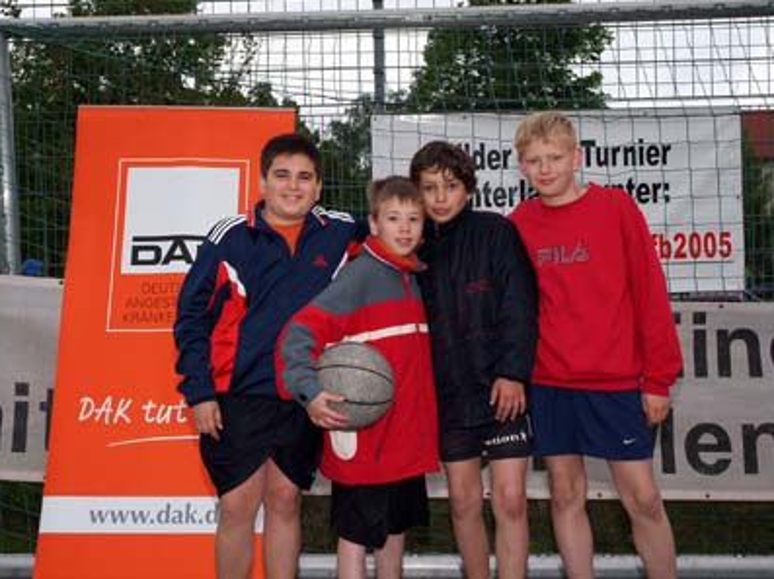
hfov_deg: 39.7
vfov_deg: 30.2
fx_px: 1072
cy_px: 289
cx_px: 357
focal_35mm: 48
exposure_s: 1/125
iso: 400
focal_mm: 29
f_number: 11
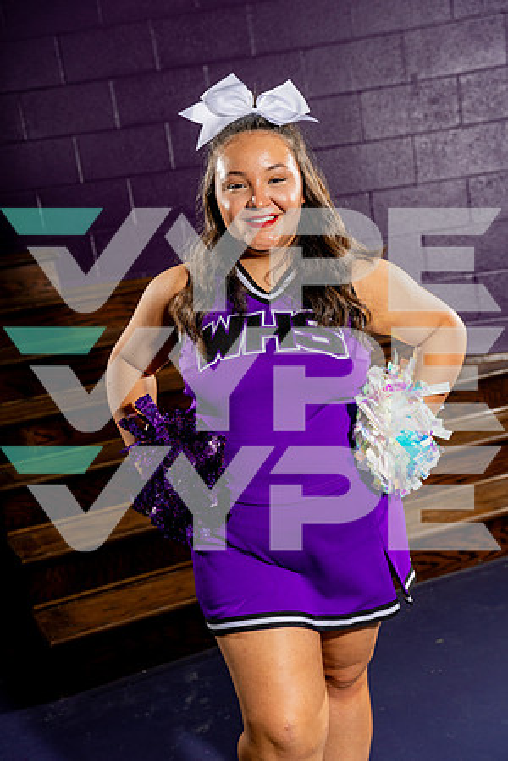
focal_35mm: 50
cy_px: 380
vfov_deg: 39.6
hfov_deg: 27.0
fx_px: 1058
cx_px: 254
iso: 250
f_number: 4
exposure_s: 1/250
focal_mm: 50
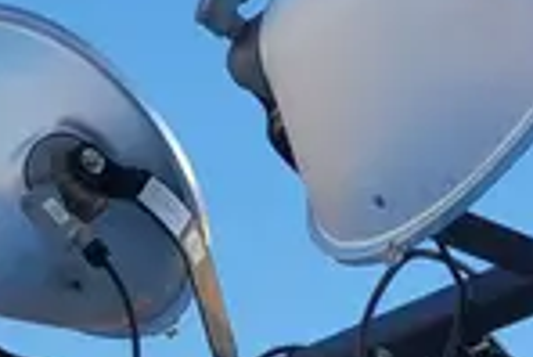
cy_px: 1188
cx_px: 781
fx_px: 1986
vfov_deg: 8.2
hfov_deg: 14.3
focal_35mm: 134
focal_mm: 5.4
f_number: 1.8
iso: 40
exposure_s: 1/457
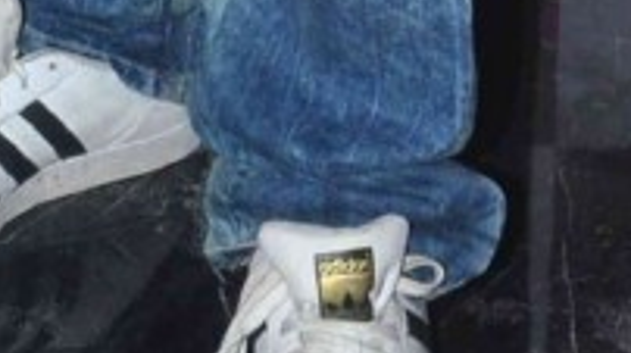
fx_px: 4311
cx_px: -175
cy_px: -1468
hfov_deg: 8.3
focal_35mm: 258
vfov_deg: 4.1
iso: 800
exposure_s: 1/250
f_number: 10
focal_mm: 22
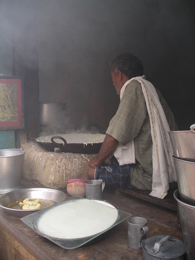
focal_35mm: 37
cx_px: 98
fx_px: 278
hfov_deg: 38.7
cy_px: 130
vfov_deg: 50.1
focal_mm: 7.8
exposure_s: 1/72
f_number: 2.8
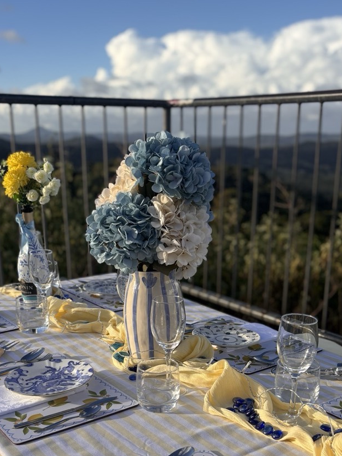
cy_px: 327
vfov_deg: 42.0
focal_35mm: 44
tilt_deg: -19.0
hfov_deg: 32.9
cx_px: 181
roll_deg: +0.5
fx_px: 580
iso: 50
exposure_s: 1/2513
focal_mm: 5.96
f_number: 1.6
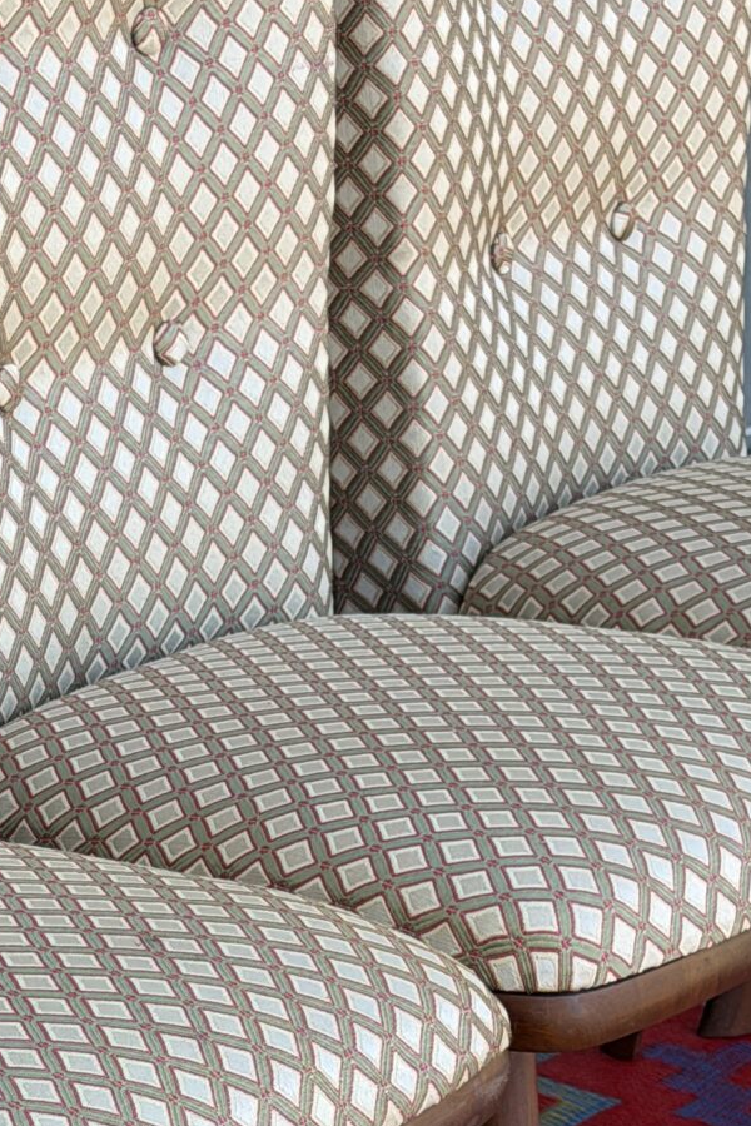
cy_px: 853
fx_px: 4443
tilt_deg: -17.1
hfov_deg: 9.6
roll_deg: -0.3
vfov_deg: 14.4
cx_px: 121
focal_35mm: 142
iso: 64
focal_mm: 6.76
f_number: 1.78
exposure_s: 1/390
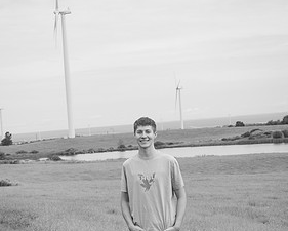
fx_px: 895
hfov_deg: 18.3
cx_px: 138
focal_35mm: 105
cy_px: 170
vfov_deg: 14.6
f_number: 13
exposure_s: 1/250
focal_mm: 70
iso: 400
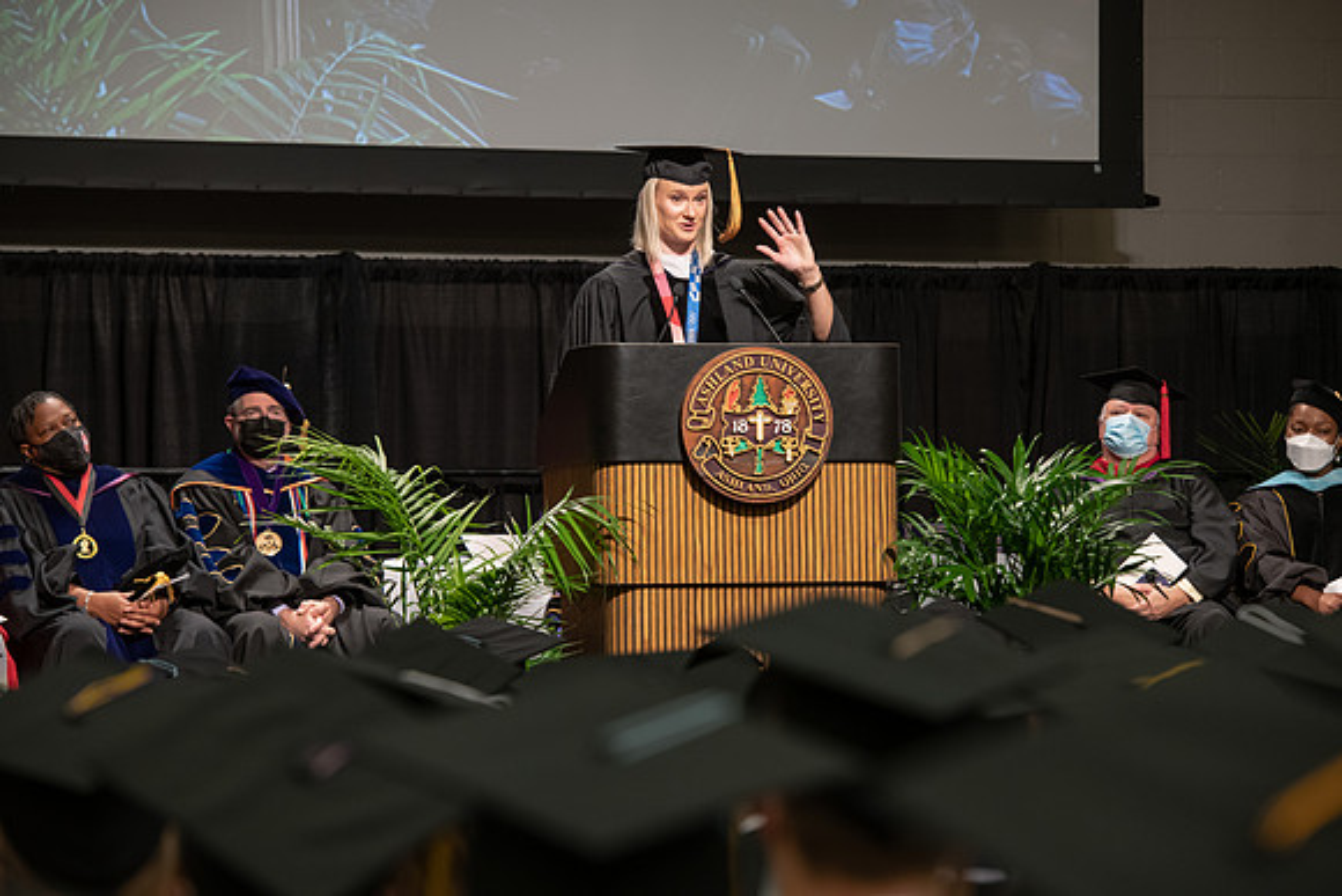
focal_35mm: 135
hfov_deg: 15.2
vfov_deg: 10.2
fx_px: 5033
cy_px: 448
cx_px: 671
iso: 1000
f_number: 5
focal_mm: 135
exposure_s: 1/200
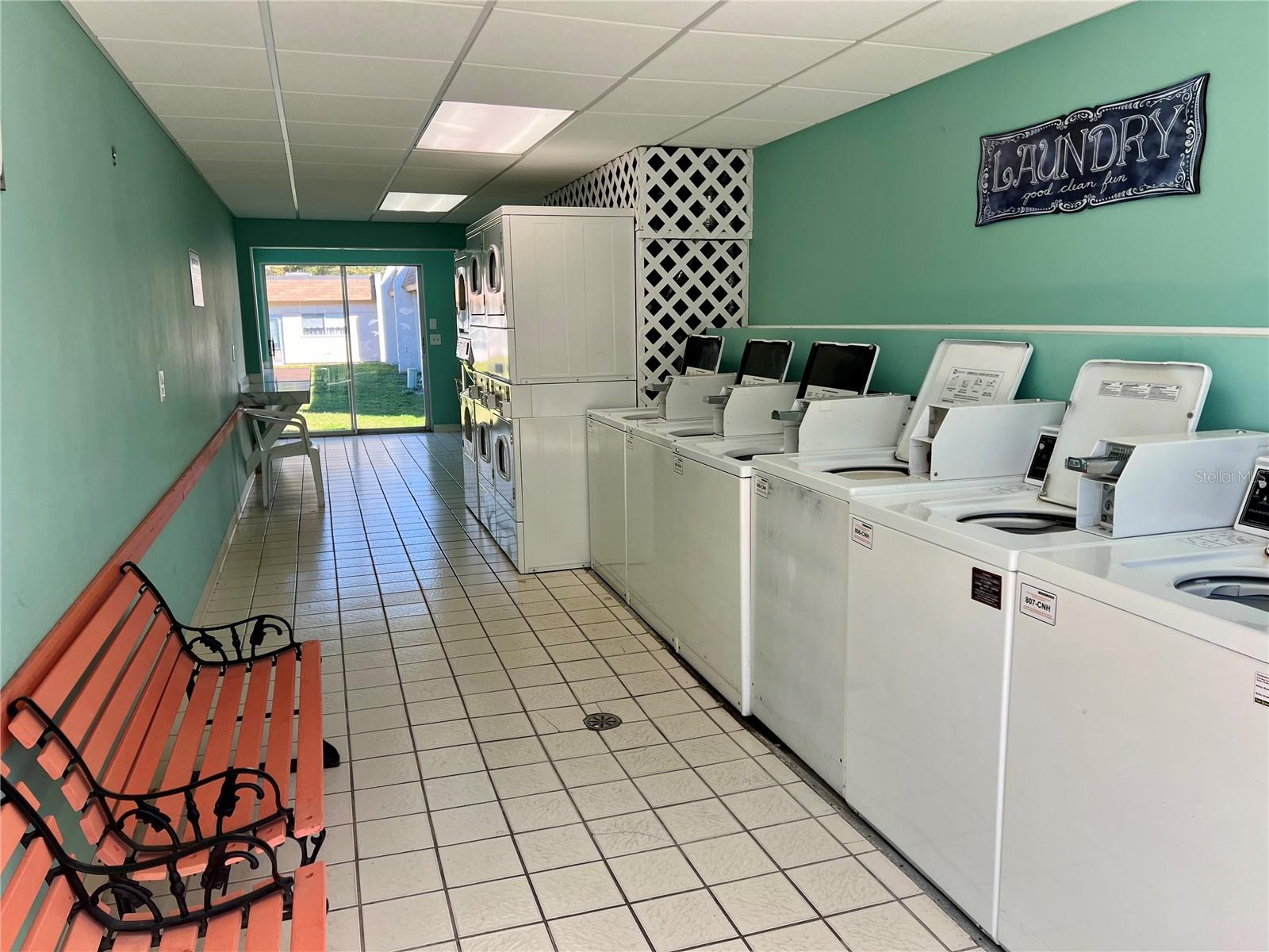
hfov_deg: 67.3
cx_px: 634
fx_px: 953
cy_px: 476
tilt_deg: -11.0
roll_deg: +0.9
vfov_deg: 53.1
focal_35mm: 26
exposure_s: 1/506
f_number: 1.5
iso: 50
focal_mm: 5.7
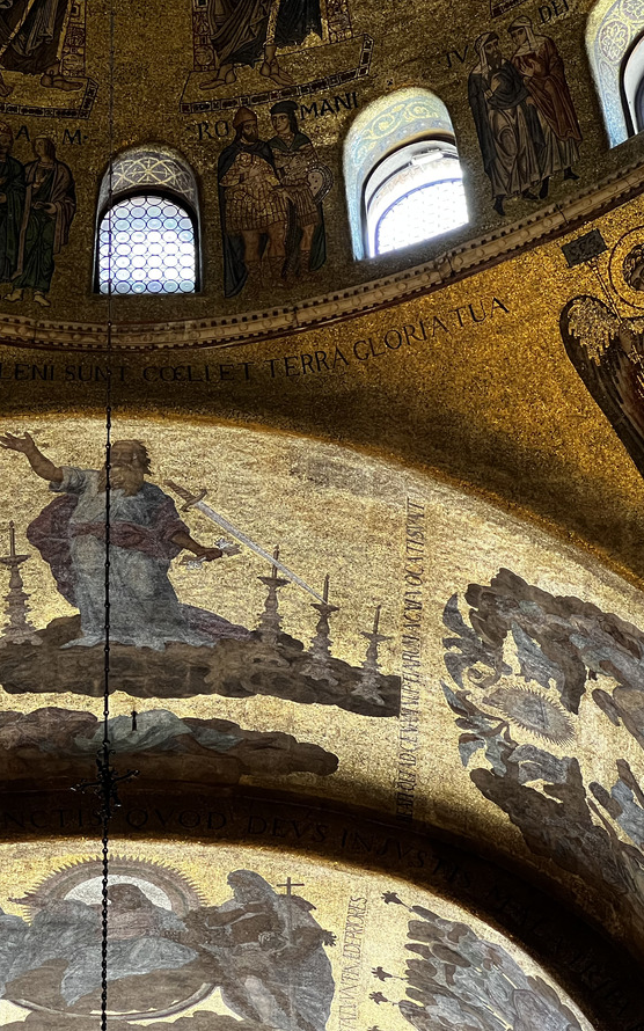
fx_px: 3090
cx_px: 127
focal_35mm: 110
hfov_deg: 11.9
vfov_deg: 18.9
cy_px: 511
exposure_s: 1/50
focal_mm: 9
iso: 400
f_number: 2.8
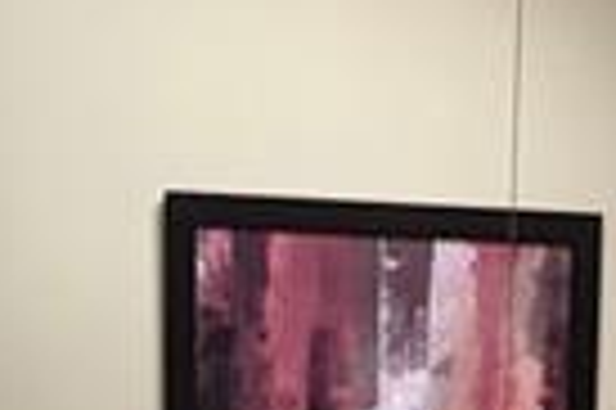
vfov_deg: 8.5
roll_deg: -2.8
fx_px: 2598
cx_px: 697
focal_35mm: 152
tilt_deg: -10.4
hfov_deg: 13.2
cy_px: 838
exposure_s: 1/30
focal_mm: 5.96
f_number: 1.6
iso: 640
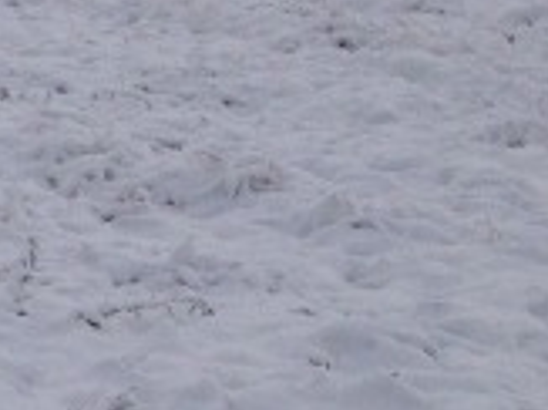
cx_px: -1116
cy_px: -10
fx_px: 3480
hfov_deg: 7.8
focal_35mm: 220
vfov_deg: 6.7
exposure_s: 1/3247
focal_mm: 4.28
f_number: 2.4
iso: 50
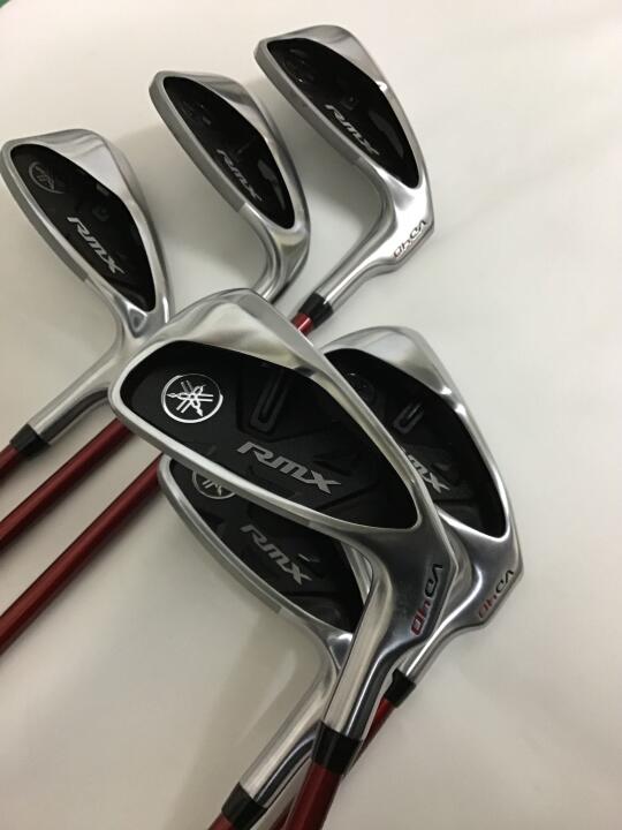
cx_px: 311
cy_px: 415
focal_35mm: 31
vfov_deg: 58.4
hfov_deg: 45.4
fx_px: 743
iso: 160
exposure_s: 1/33
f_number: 2.4
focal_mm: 3.3
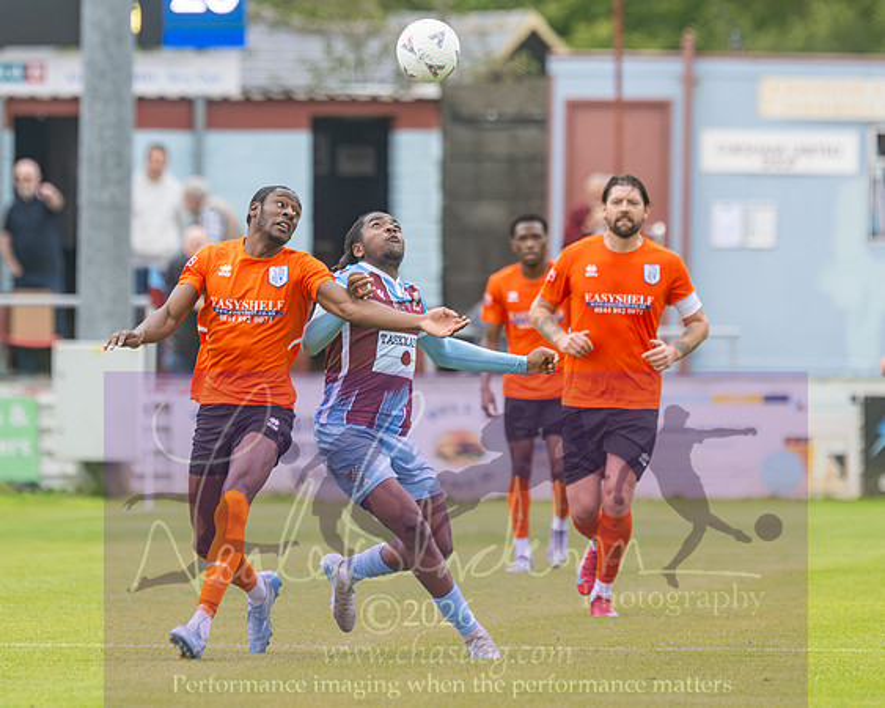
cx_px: 405
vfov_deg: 2.6
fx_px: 15498
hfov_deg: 3.3
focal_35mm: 592
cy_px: 320
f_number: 2.8
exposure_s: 1/1250
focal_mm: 270
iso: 640
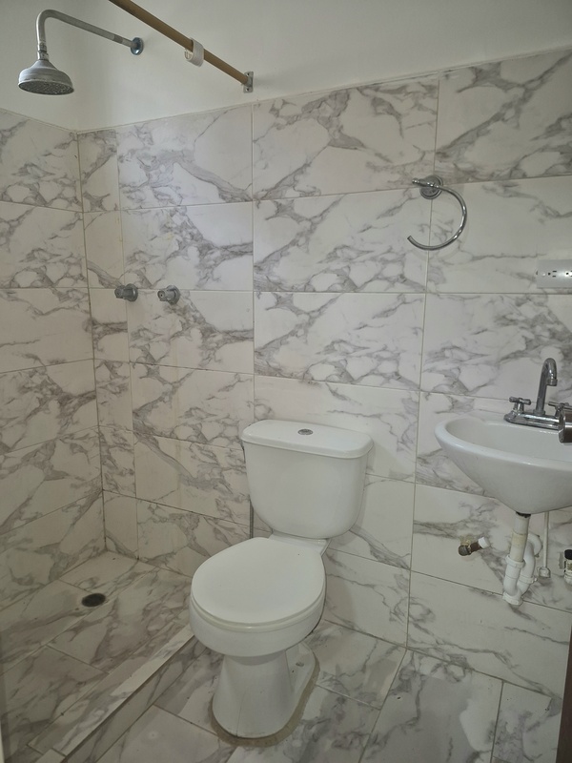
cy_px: 382
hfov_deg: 58.9
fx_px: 507
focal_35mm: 23
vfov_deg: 73.9
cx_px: 286
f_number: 1.8
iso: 125
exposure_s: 1/60.2
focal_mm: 5.4
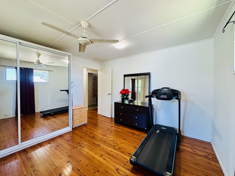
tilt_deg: -1.1
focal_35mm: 14
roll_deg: +0.1
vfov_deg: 85.7
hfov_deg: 102.1
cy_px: 88
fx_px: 95
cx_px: 118
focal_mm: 2.22
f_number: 2.2
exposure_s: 1/100
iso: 160
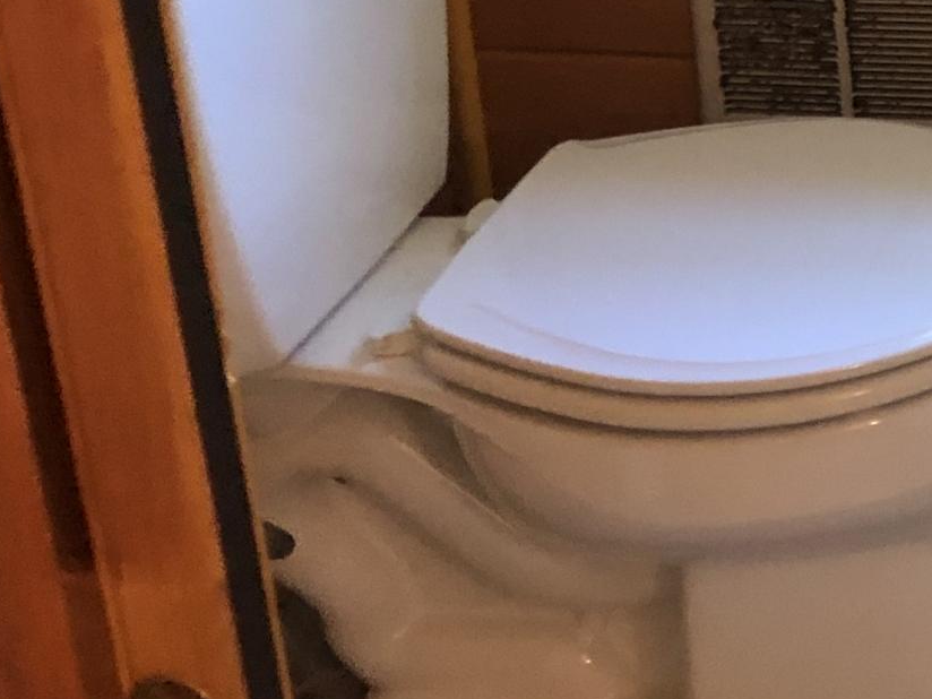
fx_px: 2746
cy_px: -202
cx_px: 1598
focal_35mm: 102
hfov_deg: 16.6
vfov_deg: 14.0
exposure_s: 1/4
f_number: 1.8
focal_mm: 3.99
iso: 100
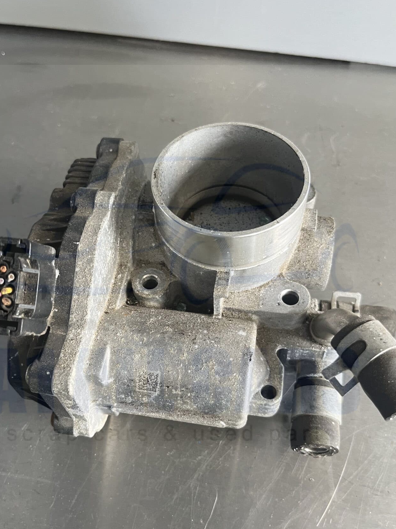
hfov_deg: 44.1
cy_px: 309
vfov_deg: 56.5
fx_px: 488
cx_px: 184
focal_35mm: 32
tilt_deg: -62.0
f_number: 1.6
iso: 125
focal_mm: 5.1
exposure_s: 1/93
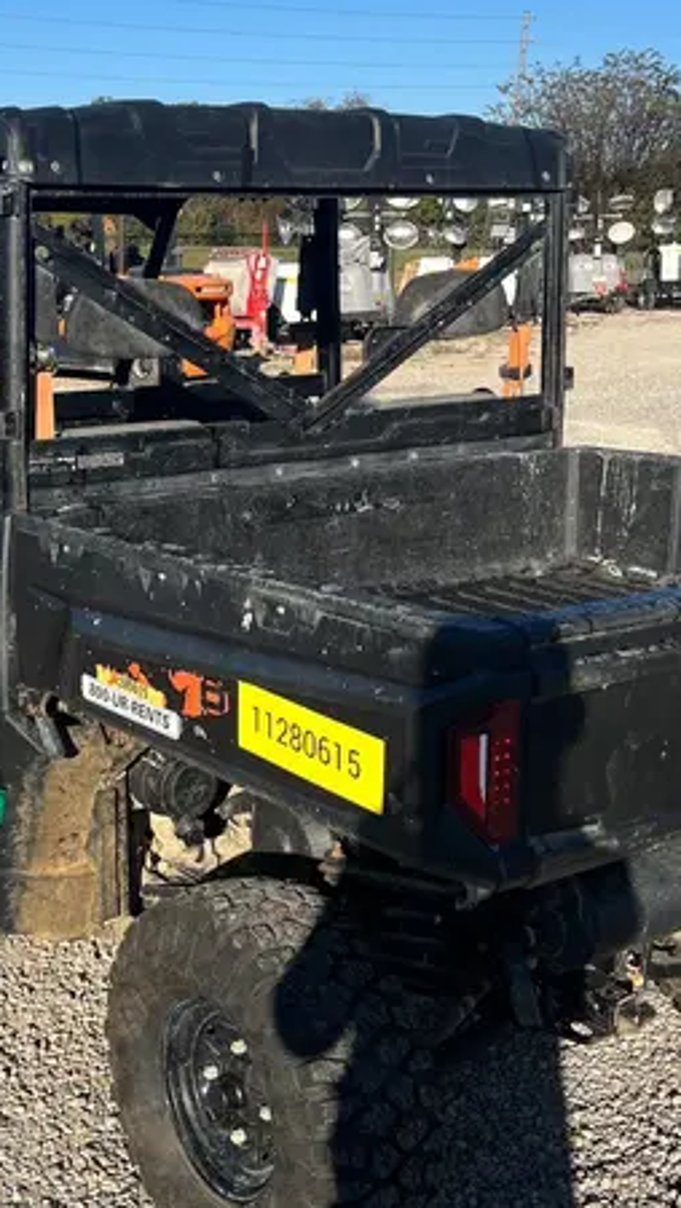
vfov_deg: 44.6
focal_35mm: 46
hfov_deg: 25.7
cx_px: 164
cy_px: 617
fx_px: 1475
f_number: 1.6
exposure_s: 1/2632
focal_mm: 5.1
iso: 50
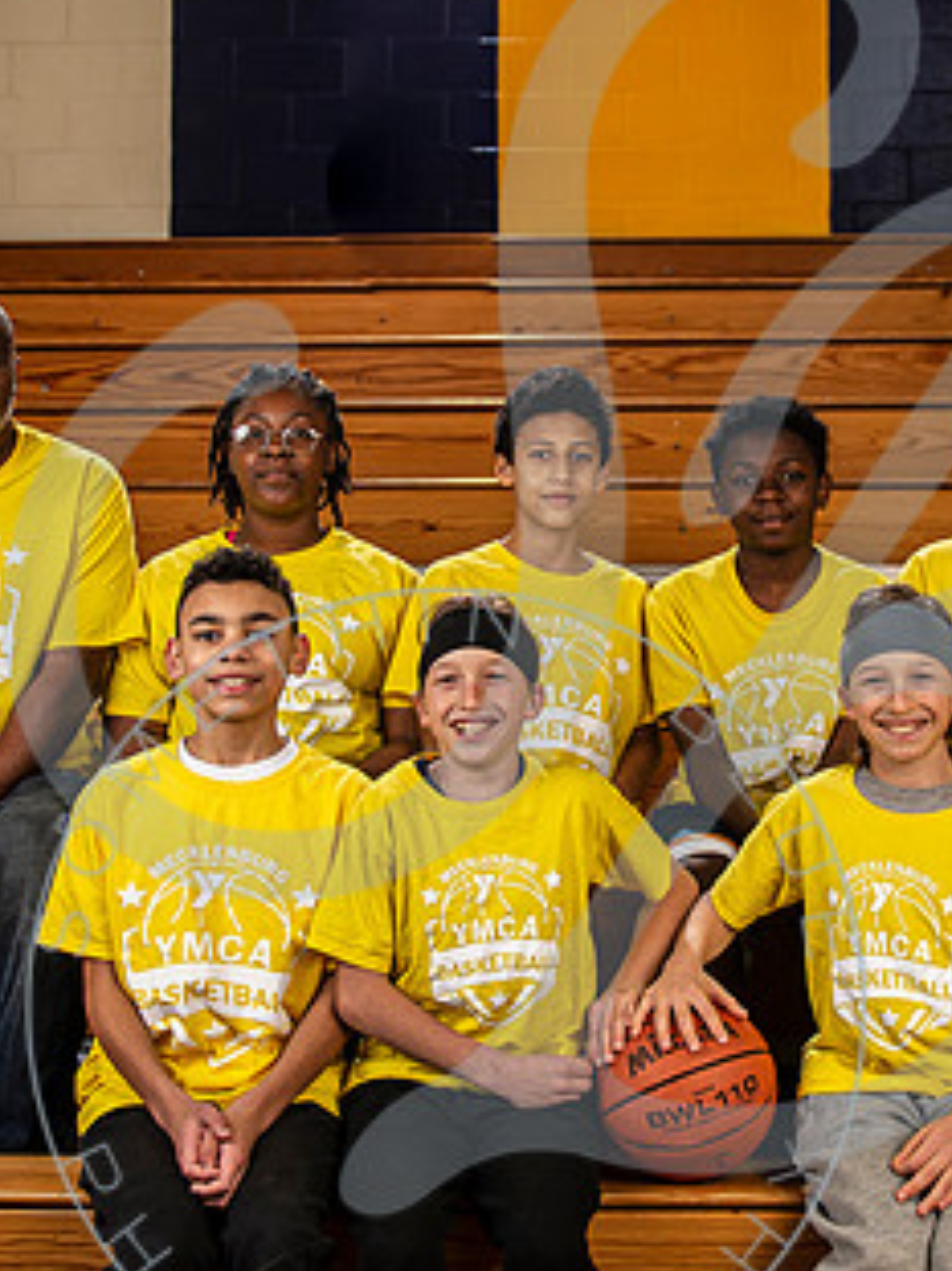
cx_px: 650
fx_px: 2128
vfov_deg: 33.2
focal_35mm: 58
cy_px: 585
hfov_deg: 25.1
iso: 100
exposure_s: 1/200
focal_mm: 27
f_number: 5.6
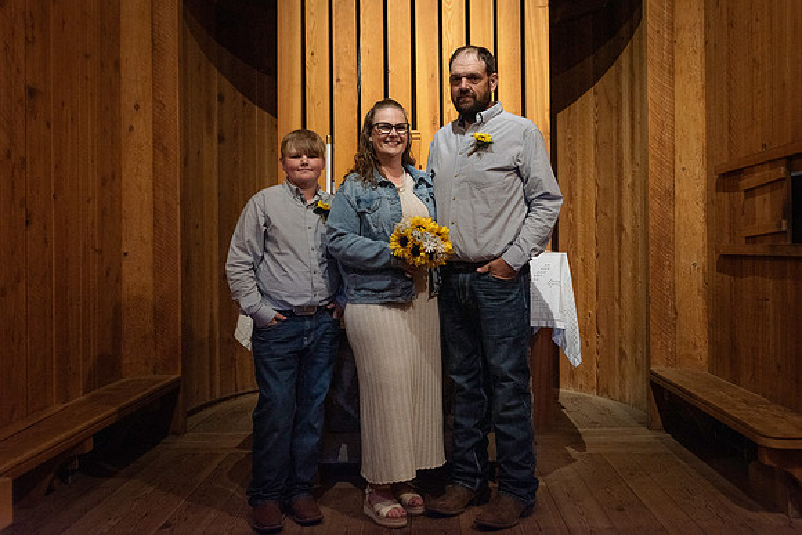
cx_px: 439
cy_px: 242
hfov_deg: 54.3
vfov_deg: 37.8
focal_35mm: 35
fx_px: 781
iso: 800
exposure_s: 1/125
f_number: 4
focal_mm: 32
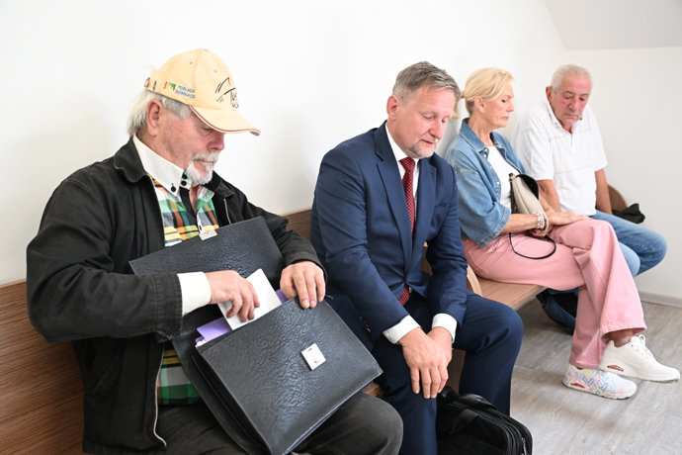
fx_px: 682
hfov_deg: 53.1
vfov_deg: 36.9
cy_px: 228
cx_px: 341
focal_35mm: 36
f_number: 4
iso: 3200
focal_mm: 36
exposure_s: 1/320
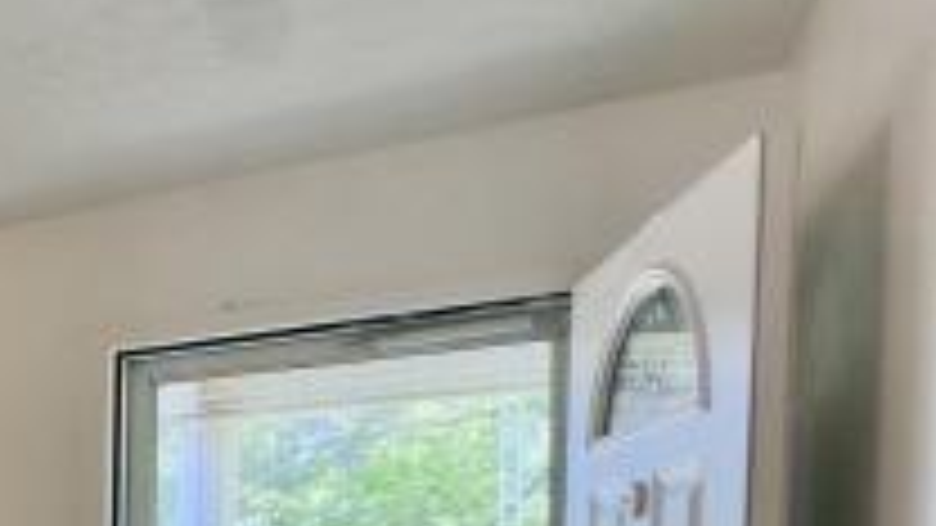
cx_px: -560
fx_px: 1216
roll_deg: +0.0
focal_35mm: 49
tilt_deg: -2.3
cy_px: 656
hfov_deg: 26.2
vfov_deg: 22.3
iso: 125
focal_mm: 2.22
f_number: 2.2
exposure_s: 1/120
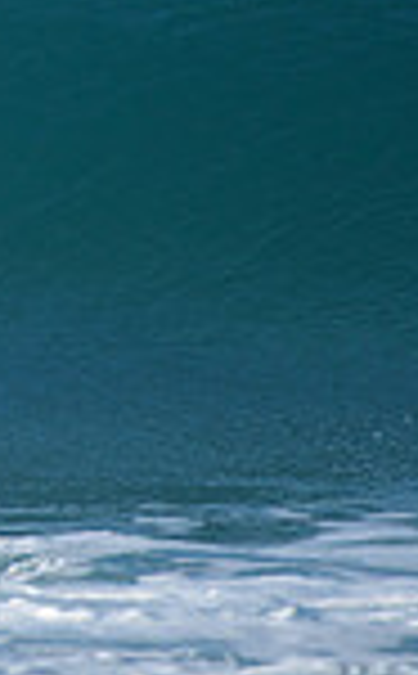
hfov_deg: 0.7
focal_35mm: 1977
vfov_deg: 1.1
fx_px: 36244
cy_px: 88
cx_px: -665
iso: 220
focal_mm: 500
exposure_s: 1/2000
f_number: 5.6
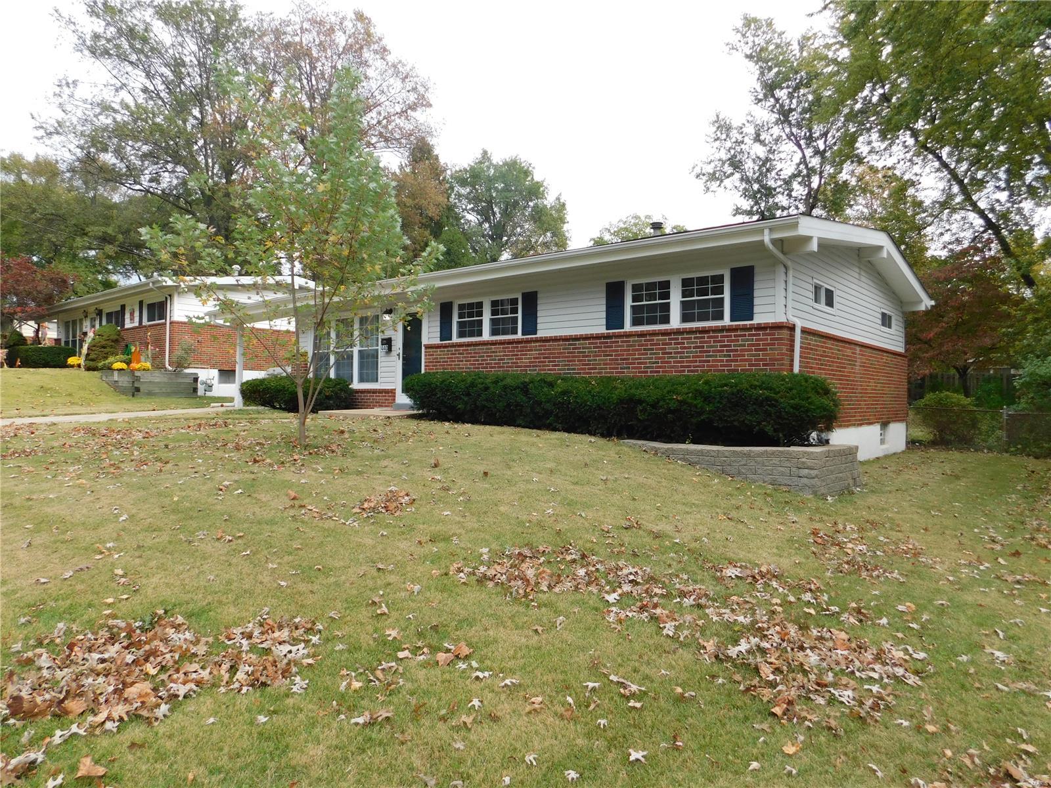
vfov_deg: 58.9
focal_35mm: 23
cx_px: 526
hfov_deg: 73.9
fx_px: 698
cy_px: 394
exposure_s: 1/500
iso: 125
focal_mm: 4
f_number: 3
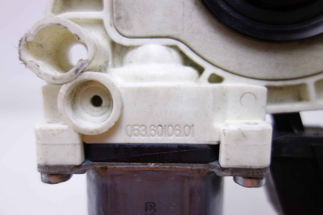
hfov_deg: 65.5
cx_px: 162
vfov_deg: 46.4
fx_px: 251
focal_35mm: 28
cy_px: 108
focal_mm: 10.4
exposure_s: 1/100
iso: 125
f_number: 2.2
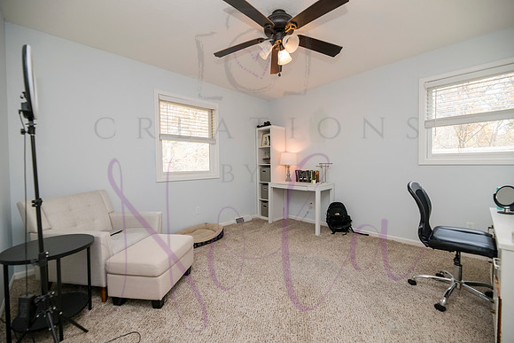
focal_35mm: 14
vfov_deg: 81.2
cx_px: 257
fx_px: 200
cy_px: 172
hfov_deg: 104.2
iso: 800
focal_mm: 14
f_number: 4
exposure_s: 1/250
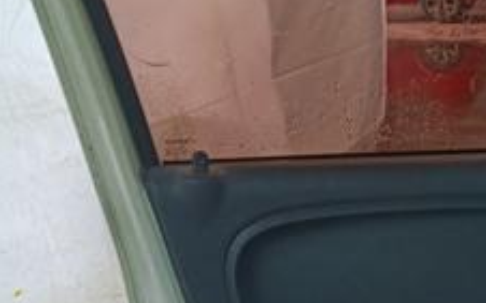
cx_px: 460
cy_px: 150
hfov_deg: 25.5
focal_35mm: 78
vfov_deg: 16.7
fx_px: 1033
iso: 746
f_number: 1.8
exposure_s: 1/60.1
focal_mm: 4.81
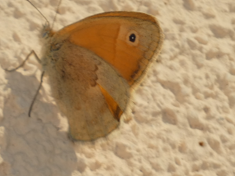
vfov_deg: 1.5
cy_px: 64
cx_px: 72
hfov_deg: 2.0
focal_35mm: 1000
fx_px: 6790
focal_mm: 125.5
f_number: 5.6
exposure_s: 1/320
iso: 80
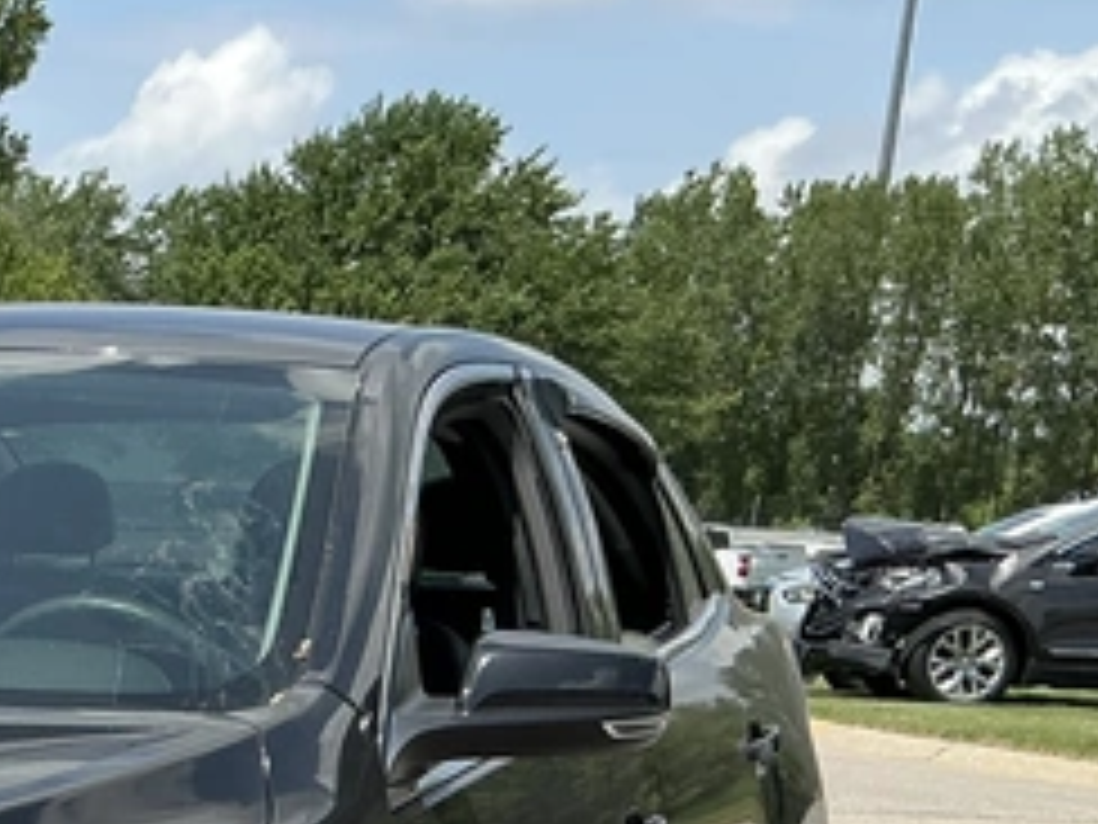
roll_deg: -2.0
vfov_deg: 16.1
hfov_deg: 20.3
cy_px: 1128
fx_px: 2728
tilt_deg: -11.3
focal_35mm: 86
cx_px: -436
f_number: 1.8
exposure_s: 1/1451
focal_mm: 3
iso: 25
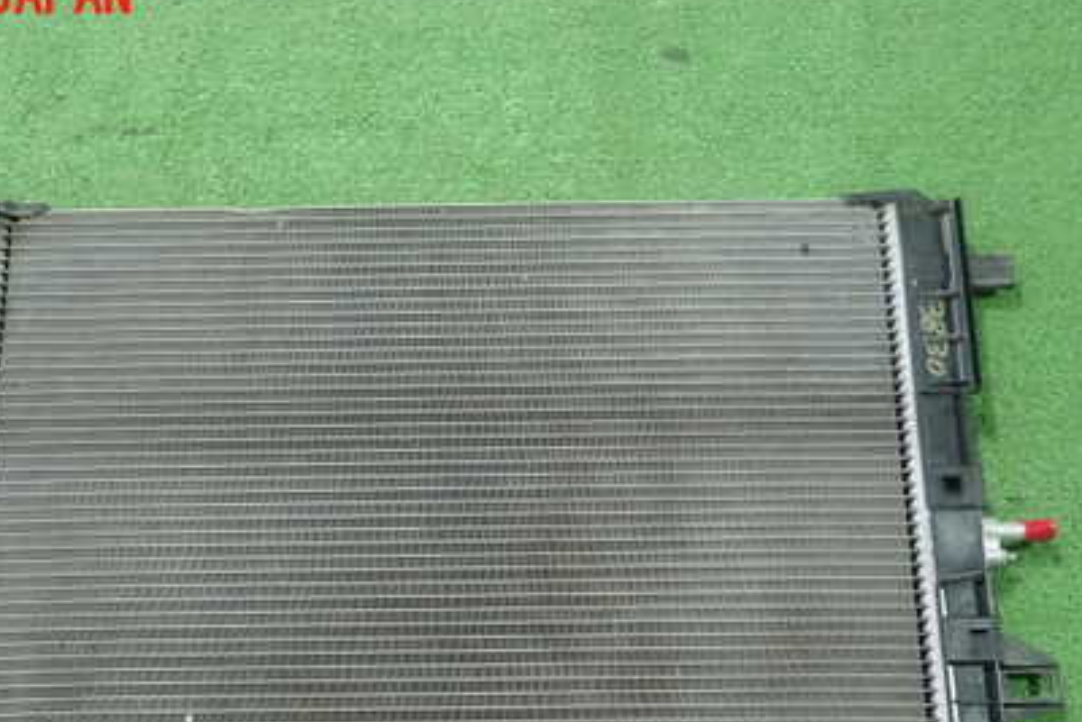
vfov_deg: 33.3
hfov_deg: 49.3
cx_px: 452
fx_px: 1173
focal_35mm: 39
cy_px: 571
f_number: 2
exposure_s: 1/40
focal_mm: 4.5
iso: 200
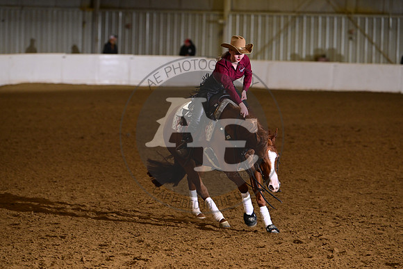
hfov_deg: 10.3
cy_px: 134
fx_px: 2239
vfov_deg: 6.9
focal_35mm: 200
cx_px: 202
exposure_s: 1/200
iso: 2000
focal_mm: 200
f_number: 4.5
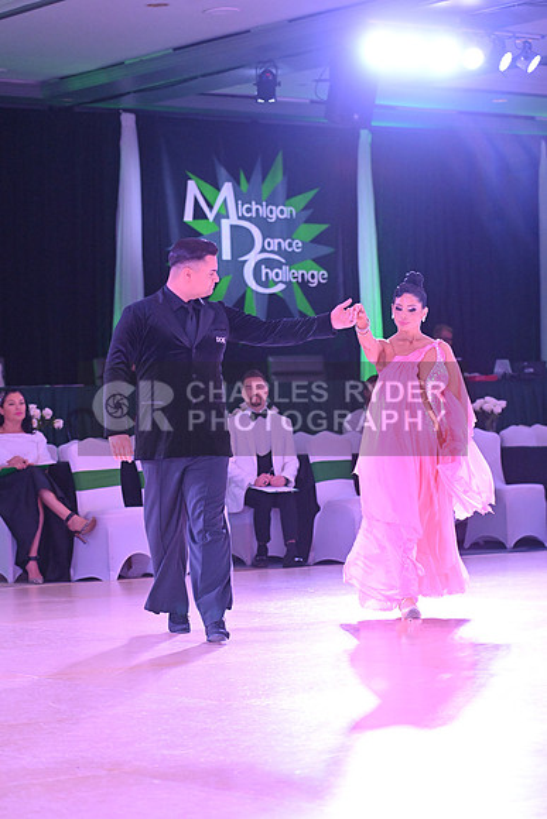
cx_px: 274
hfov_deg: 13.4
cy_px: 410
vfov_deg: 20.0
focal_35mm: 102
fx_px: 2323
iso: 5000
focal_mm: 102
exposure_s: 1/400
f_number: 4.5
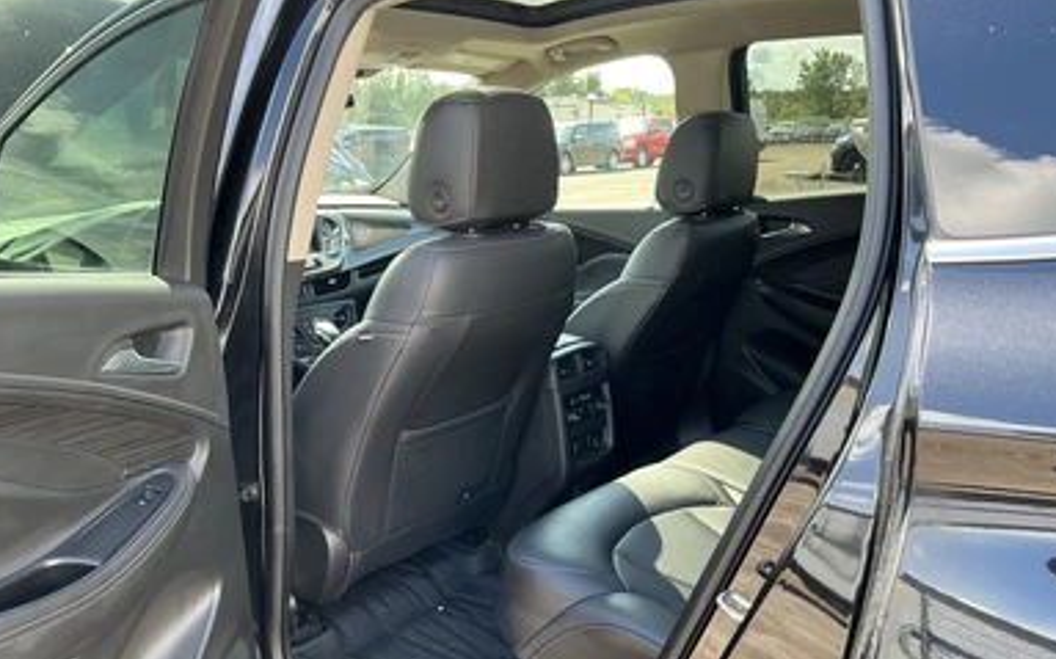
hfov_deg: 61.3
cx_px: 521
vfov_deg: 40.4
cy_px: 389
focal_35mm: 31
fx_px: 892
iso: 40
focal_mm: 3
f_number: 1.8
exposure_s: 1/122
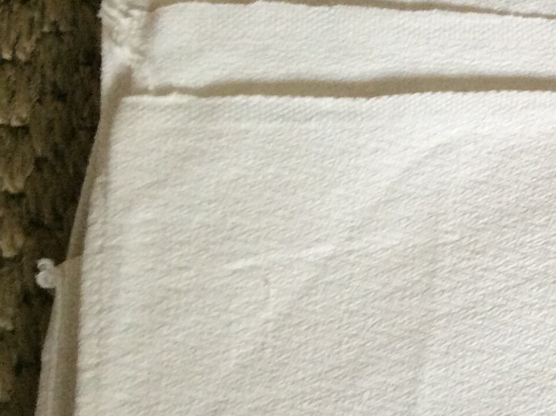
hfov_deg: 21.0
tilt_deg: -76.5
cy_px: 231
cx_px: 660
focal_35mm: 87
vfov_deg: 16.9
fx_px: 1395
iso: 125
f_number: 2.4
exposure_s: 1/25
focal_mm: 3.3
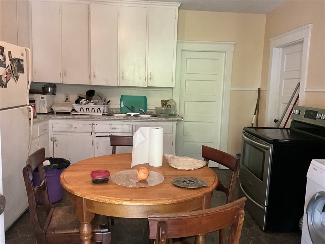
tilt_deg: -7.4
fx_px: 272
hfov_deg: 61.7
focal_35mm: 29
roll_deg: -1.1
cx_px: 162
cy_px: 122
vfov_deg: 48.2
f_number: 1.8
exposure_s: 1/60
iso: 250
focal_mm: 3
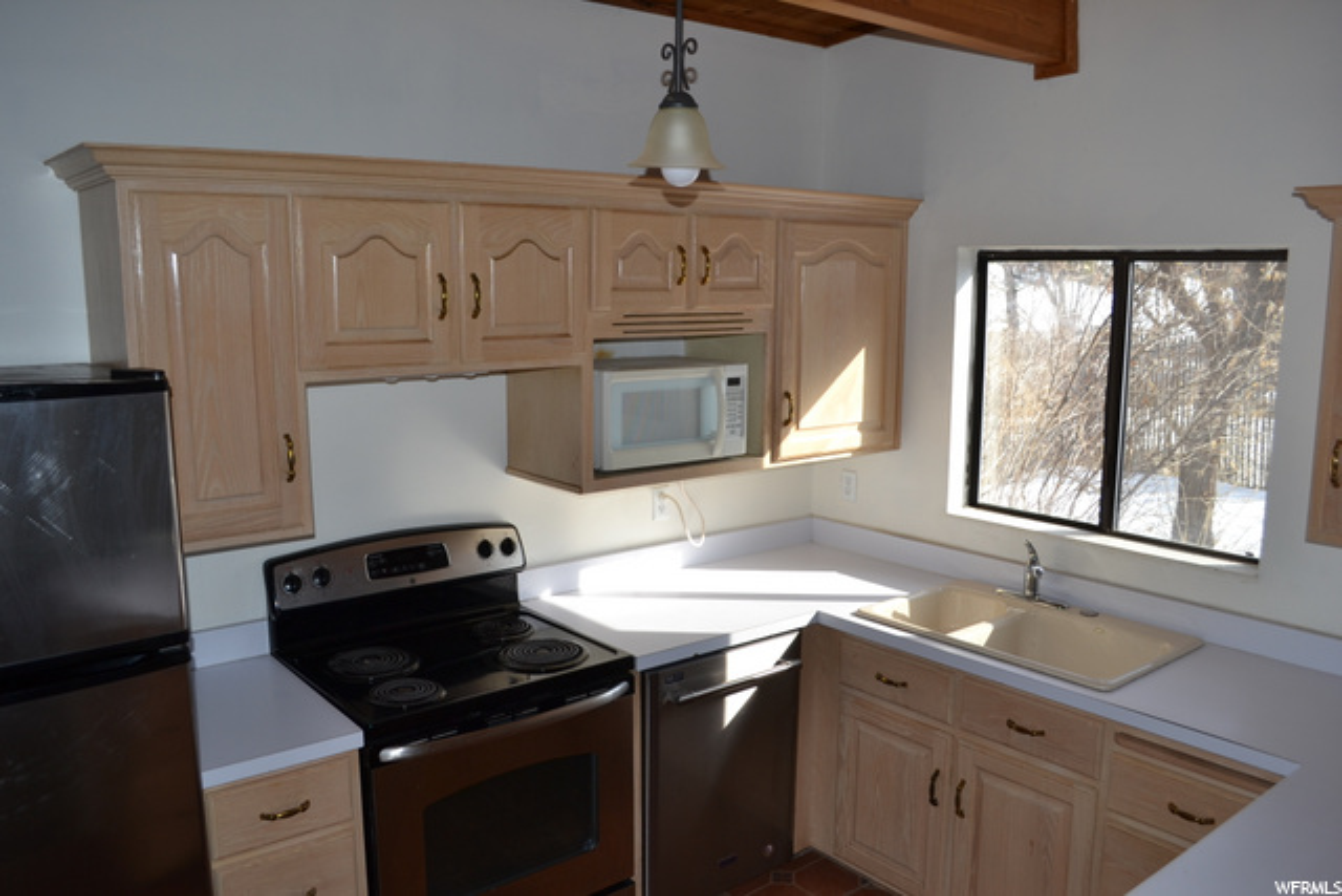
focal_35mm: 27
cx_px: 671
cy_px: 448
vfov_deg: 48.0
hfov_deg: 67.4
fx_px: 1007
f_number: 5
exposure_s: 1/200
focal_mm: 18
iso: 100
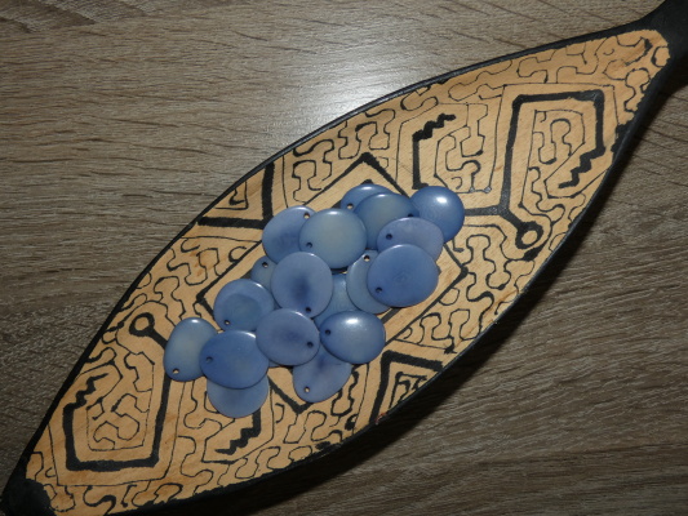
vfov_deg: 46.8
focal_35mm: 30
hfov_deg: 60.0
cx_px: 344
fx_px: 596
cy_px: 258
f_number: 3.3
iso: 100
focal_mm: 5.3
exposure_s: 1/60
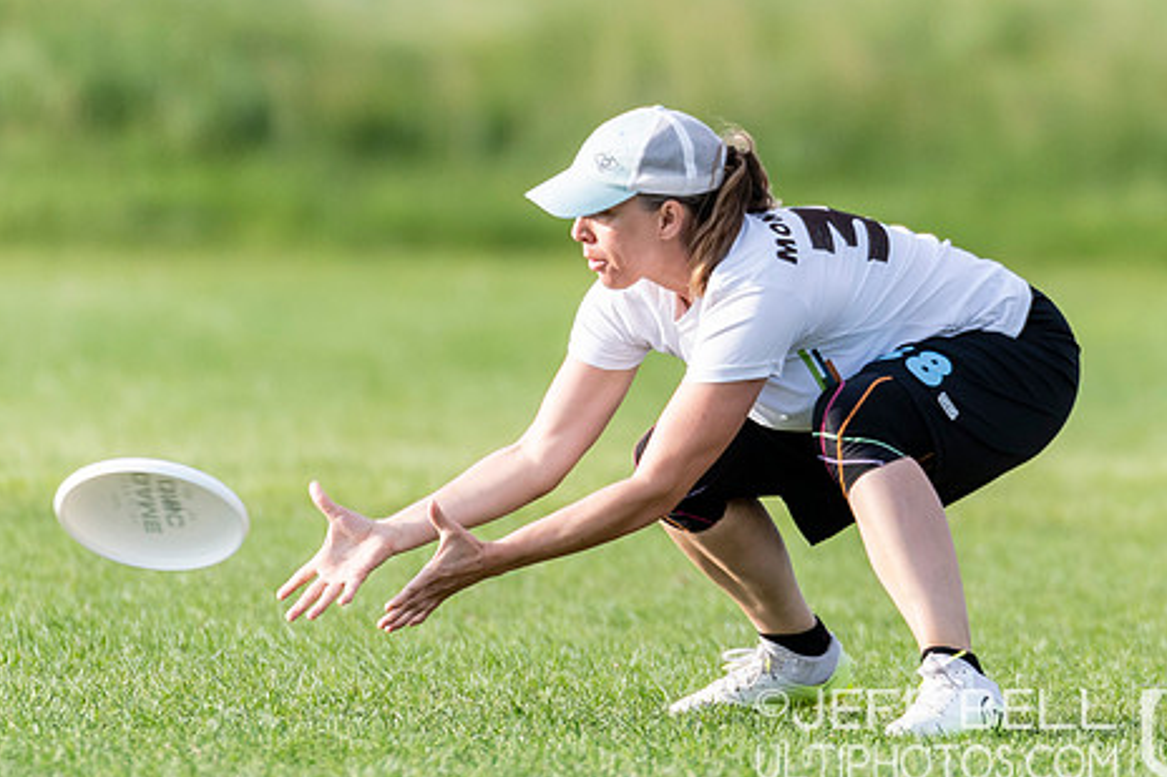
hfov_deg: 1.7
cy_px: 46
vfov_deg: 1.2
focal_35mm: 1181
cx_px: 791
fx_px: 38268
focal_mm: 400
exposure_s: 1/1000
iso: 280
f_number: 4
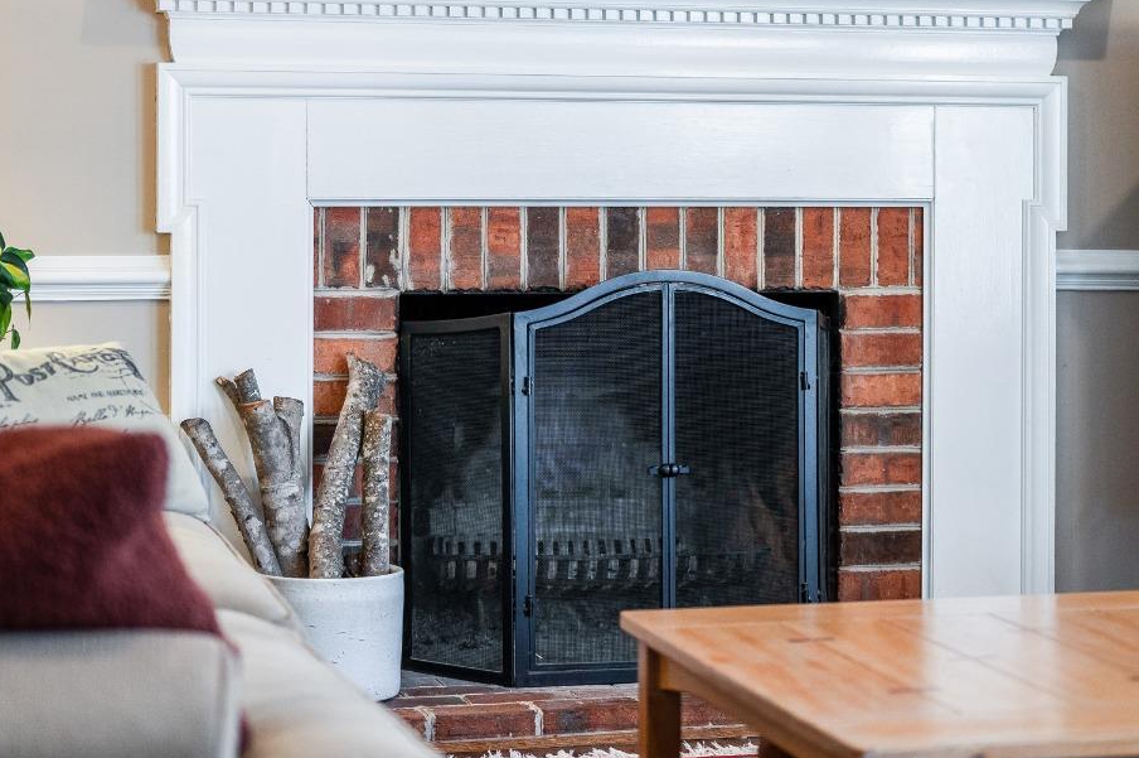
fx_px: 2624
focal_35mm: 83
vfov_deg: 16.3
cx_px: 634
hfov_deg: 24.5
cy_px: 158
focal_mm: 50
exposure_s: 1/160
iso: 800
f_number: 2
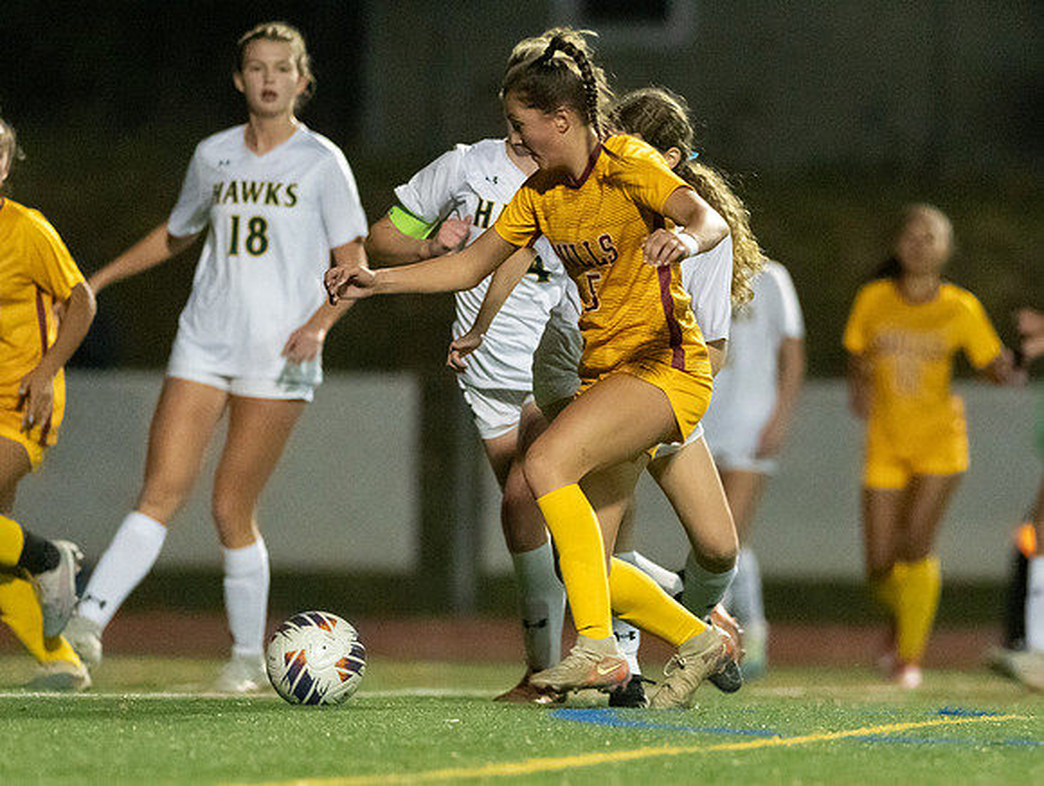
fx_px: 15486
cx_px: 674
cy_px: 462
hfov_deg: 3.9
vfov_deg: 2.9
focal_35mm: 513
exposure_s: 1/1000
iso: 16000
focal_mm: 300
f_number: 2.8
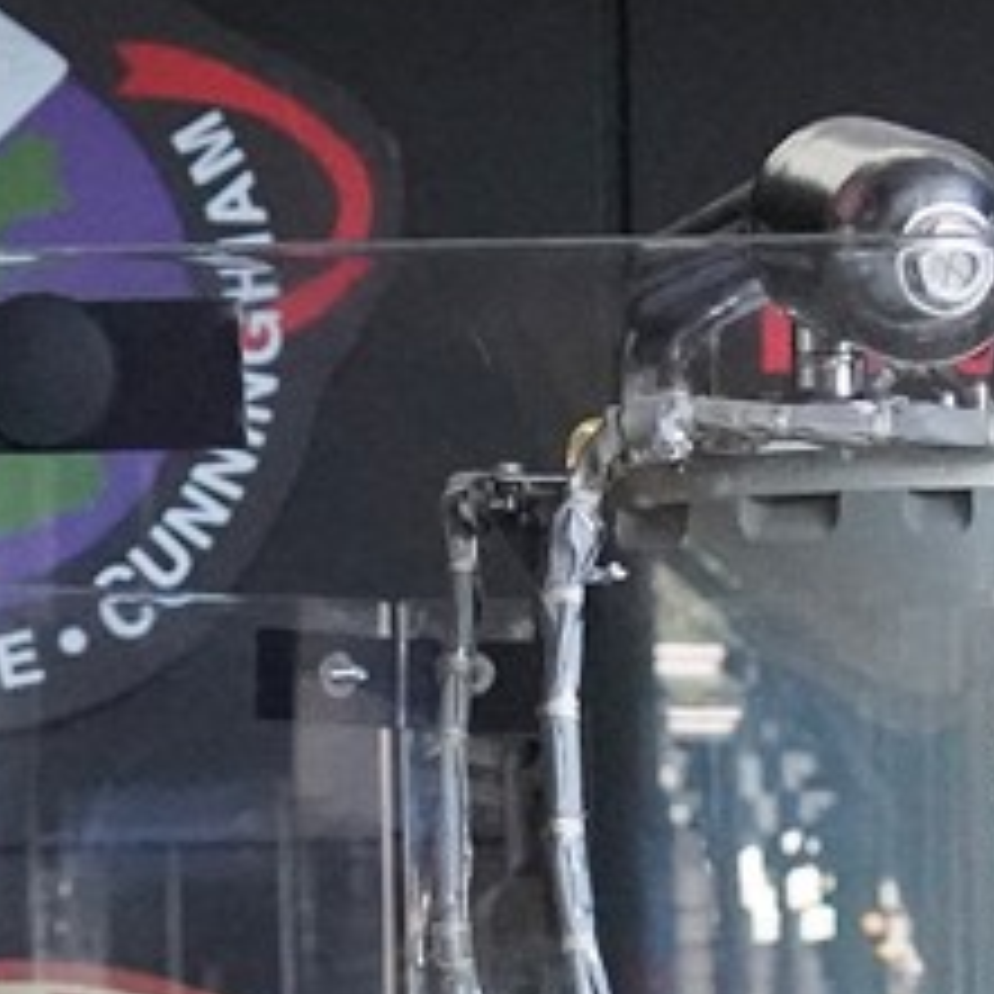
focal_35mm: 231
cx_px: 981
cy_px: 2438
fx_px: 7505
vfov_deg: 7.1
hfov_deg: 7.5
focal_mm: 30
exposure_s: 1/100
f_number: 6.3
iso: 8000
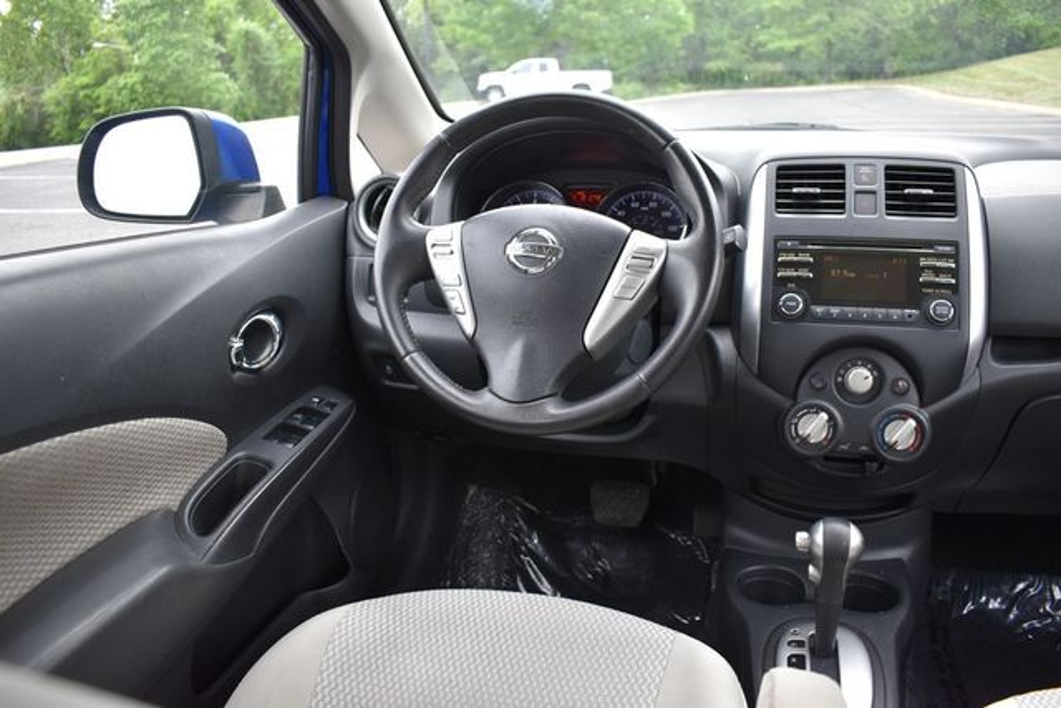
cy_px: 354
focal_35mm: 27
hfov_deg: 67.4
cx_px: 530
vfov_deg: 48.0
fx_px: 796
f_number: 3.8
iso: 400
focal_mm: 18
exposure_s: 1/250
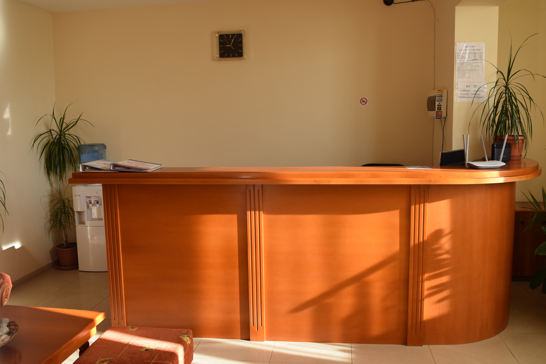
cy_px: 182
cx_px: 273
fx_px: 500
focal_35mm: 33
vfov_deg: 40.0
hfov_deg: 57.2
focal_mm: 22
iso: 400
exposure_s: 1/125
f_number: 5.6
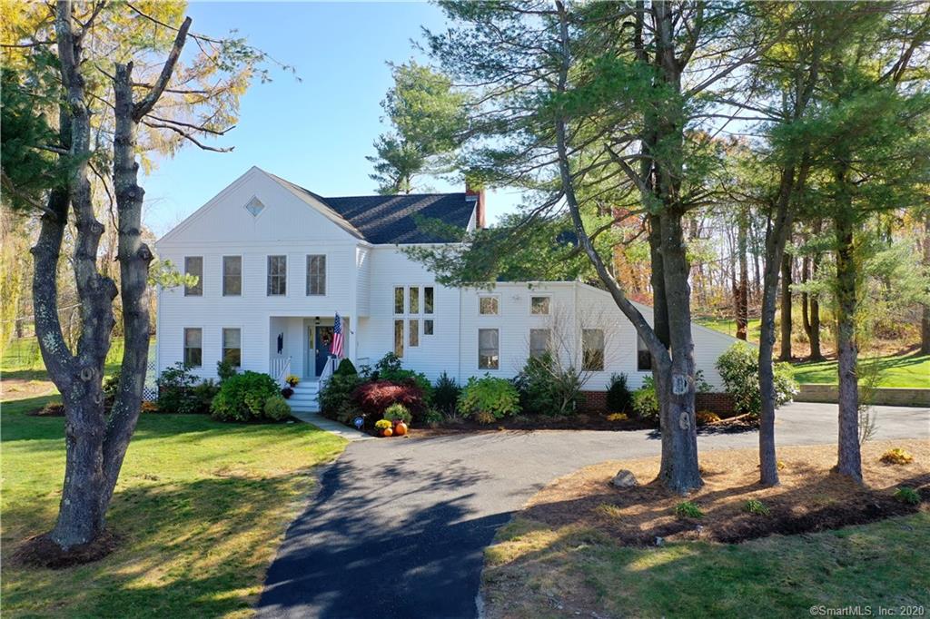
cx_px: 465
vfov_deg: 46.4
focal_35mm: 28
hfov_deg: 65.5
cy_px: 310
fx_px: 723
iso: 100
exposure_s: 1/120
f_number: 4
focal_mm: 10.26
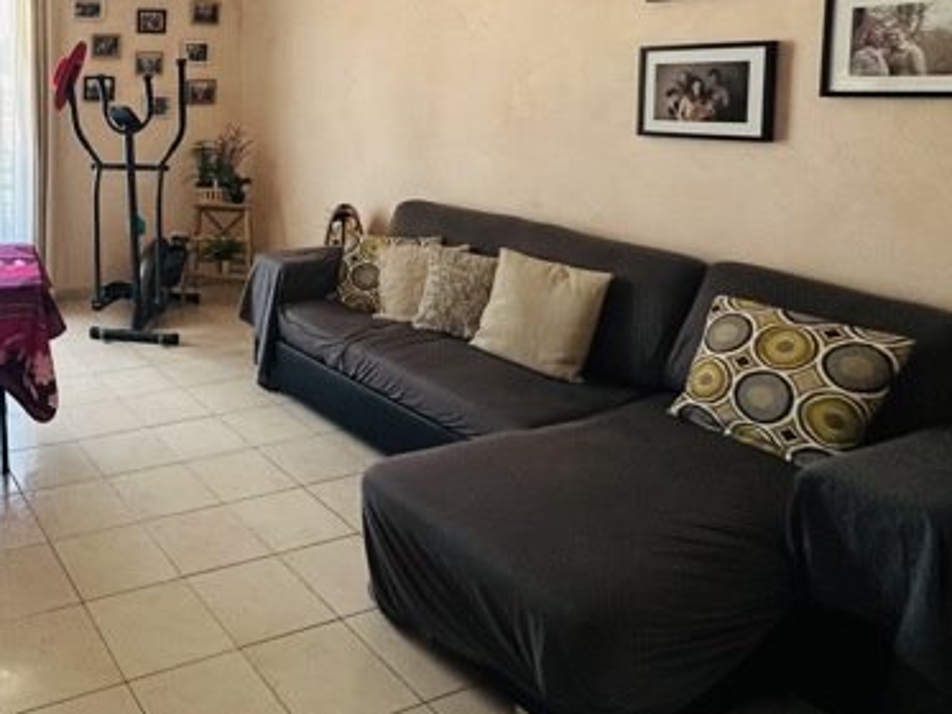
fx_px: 825
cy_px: 150
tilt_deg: -5.4
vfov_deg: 44.7
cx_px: 100
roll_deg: +0.0
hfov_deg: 52.8
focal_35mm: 30
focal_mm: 2.22
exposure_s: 1/99
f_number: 2.2
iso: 160
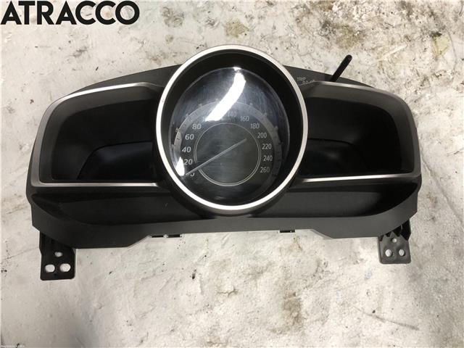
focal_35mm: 28
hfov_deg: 63.4
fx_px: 375
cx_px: 232
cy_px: 174
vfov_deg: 49.7
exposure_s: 1/20
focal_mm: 3.99
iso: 40
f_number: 1.8
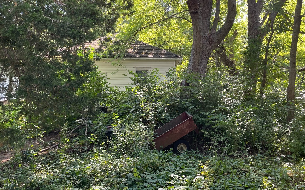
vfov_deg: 37.1
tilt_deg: +1.9
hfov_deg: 56.7
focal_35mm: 34
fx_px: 283
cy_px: 71
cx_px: 156
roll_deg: +0.0
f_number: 1.6
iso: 50
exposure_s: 1/121
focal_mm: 4.2
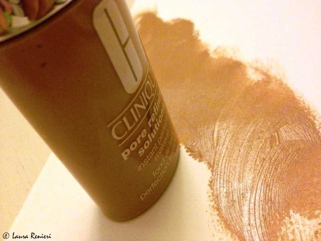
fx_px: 325
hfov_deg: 52.6
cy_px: 120
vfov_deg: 40.7
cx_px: 160
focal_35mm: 35
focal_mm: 4.28
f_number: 2.4
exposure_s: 1/15
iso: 800
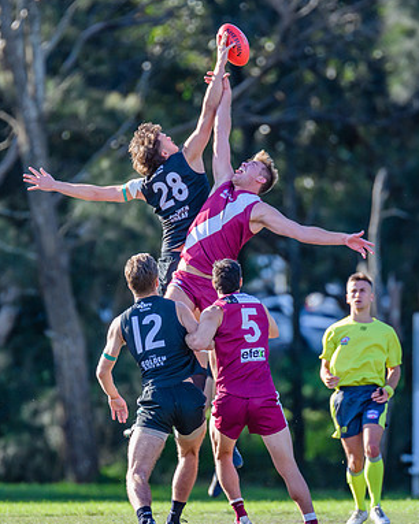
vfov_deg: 3.0
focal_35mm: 650
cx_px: 214
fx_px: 10084
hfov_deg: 2.4
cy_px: 295
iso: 1100
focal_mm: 360
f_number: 4
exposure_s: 1/2500
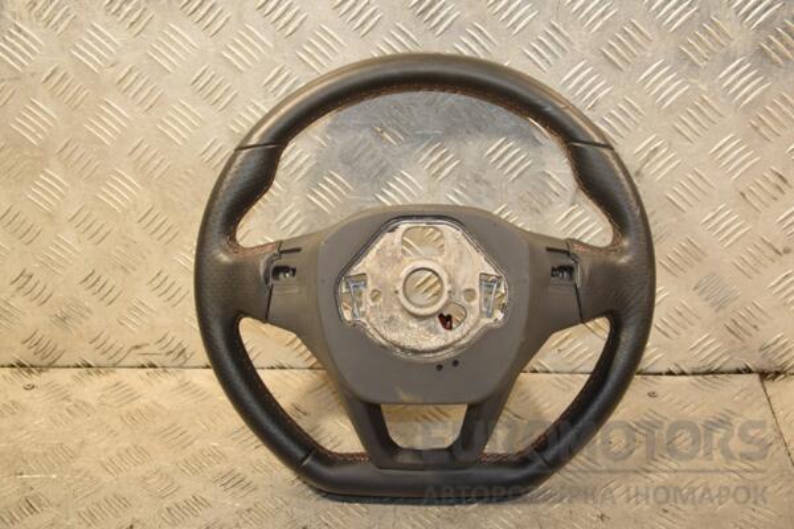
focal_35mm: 52
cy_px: 264
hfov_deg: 37.9
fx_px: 1158
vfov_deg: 25.8
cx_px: 397
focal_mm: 35
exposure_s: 1/160
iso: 800
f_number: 5
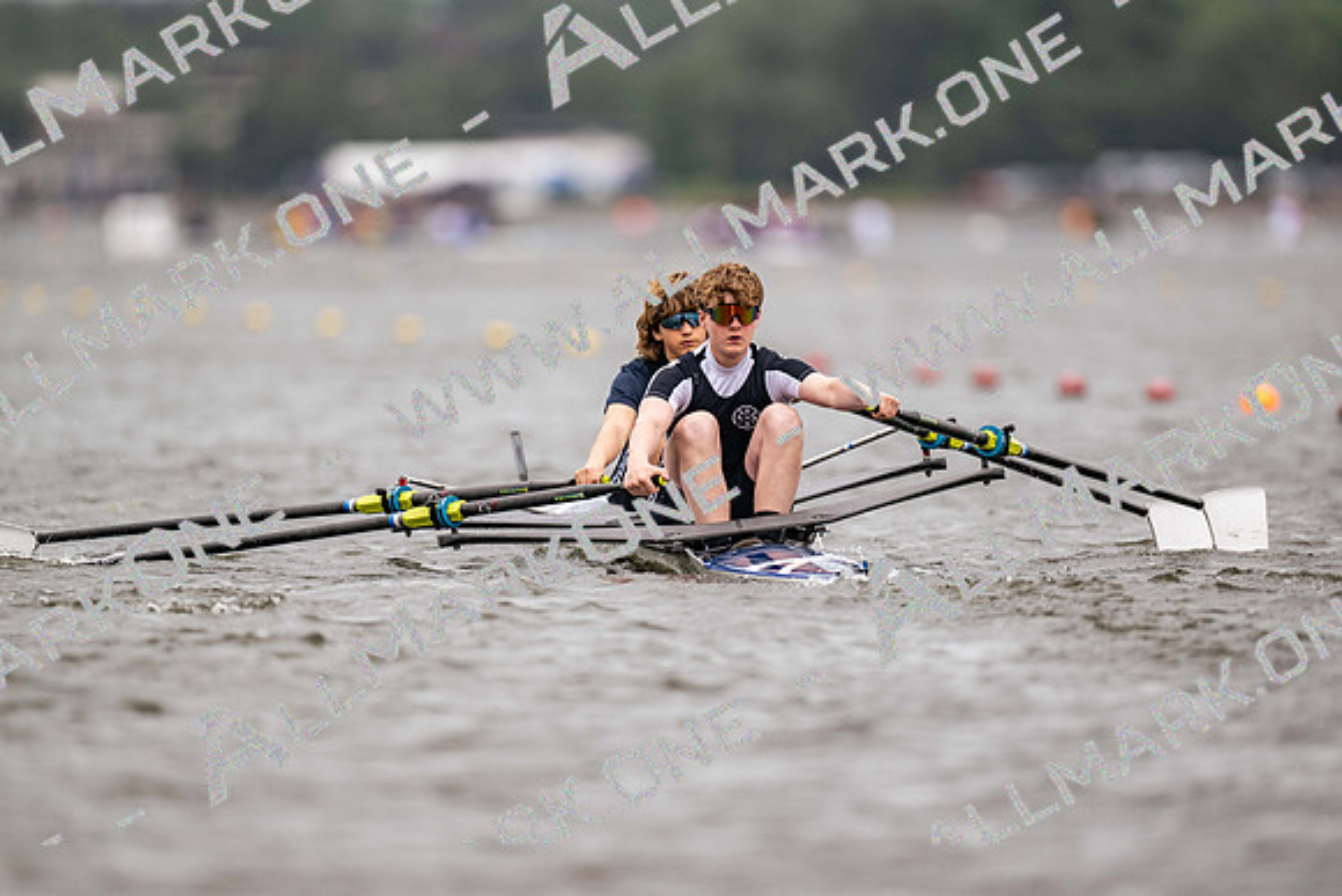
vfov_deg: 2.3
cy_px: 448
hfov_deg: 3.4
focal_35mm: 600
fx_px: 22371
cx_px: 671
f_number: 4
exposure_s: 1/2500
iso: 320
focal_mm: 600
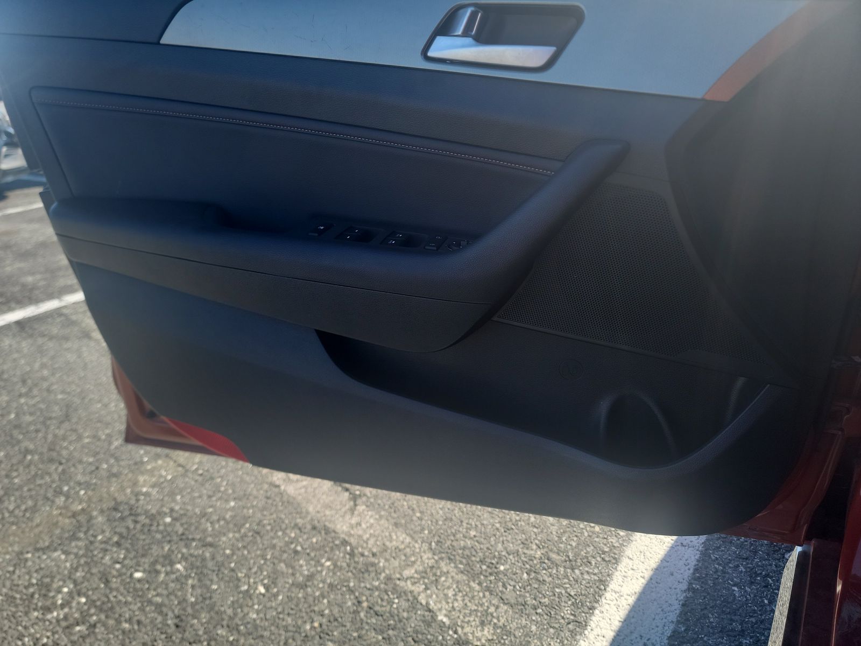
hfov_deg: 71.6
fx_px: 597
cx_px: 430
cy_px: 323
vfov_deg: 56.8
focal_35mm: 24
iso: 50
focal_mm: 6.7
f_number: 1.8
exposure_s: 1/198
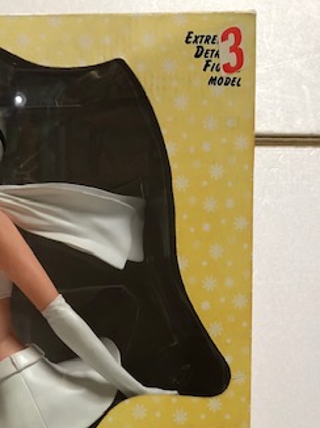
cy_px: 412
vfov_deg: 32.6
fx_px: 679
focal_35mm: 55
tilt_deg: -5.2
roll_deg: +1.4
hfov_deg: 25.4
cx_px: 12
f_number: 1.8
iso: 50
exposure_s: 1/17
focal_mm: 4
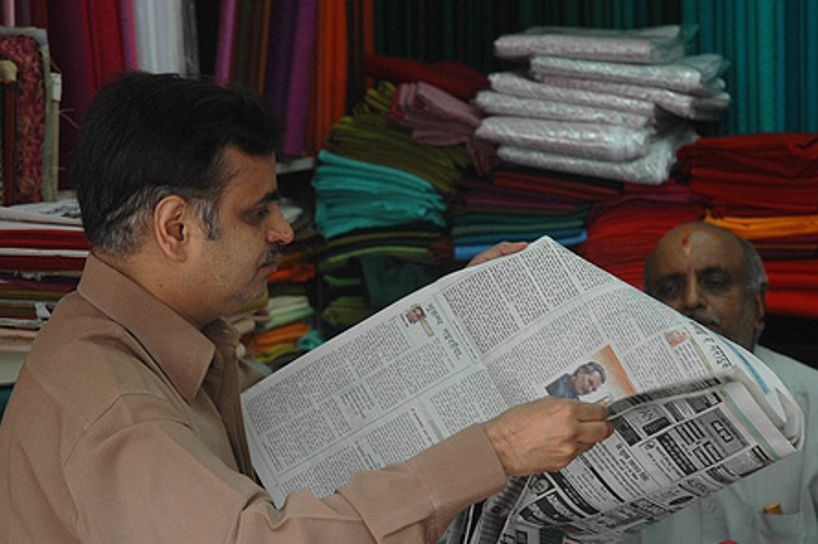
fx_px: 3746
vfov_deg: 8.3
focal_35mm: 165
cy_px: 368
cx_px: 434
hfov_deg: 12.5
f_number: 4.5
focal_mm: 70
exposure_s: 1/60
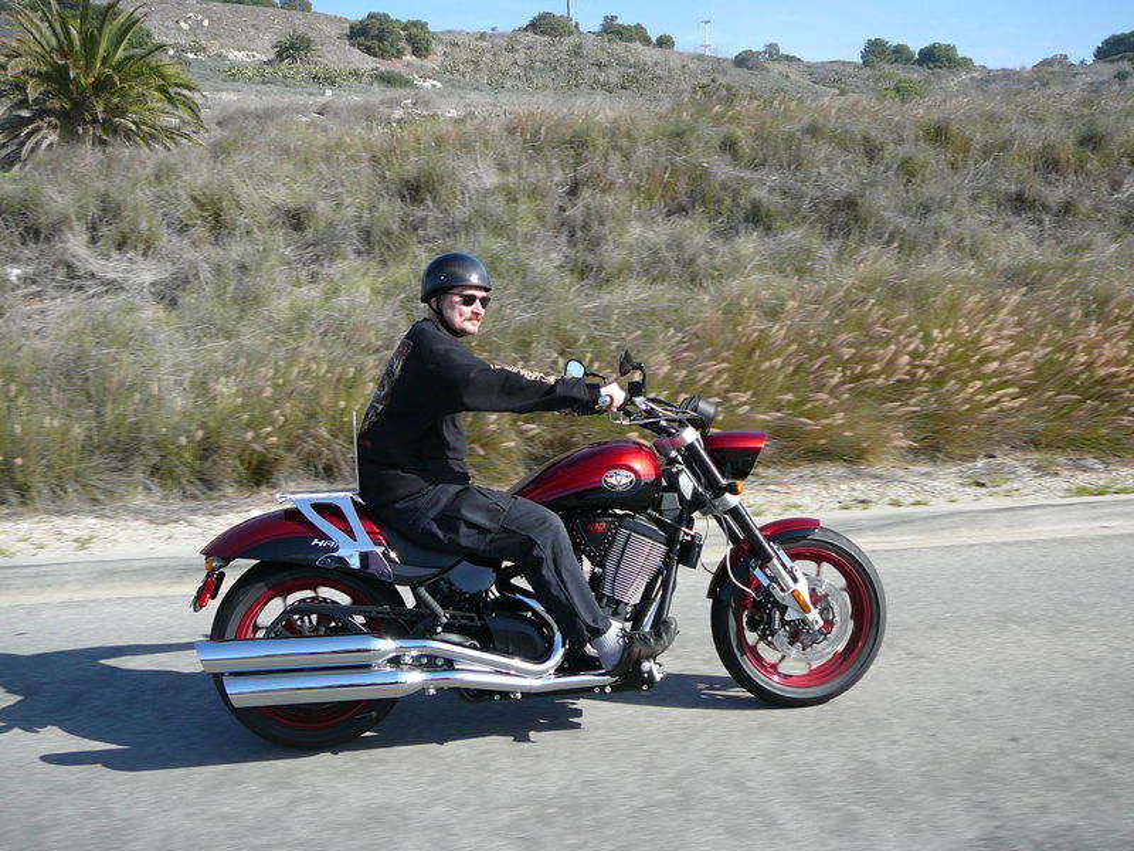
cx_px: 567
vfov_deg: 40.7
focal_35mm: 35
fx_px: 1147
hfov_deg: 52.6
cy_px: 426
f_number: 2.8
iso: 80
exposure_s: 1/800
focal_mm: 5.2
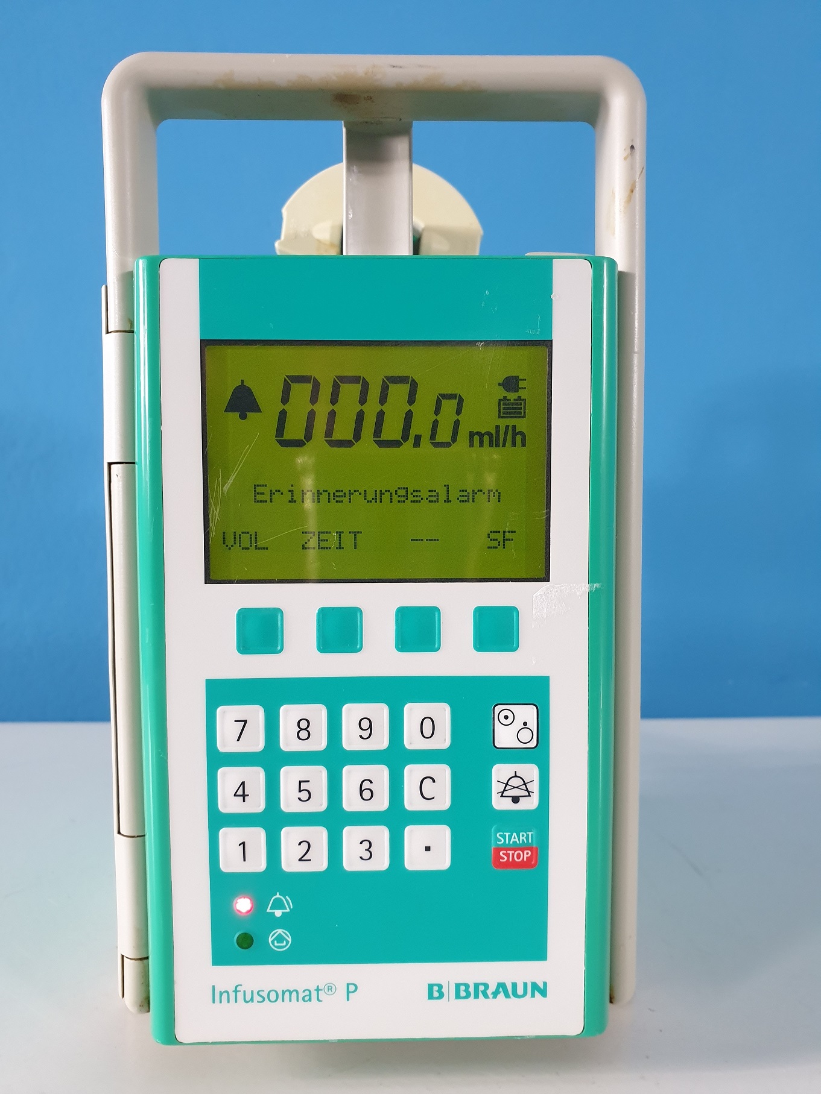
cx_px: 410
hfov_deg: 53.1
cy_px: 547
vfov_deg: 67.3
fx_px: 822
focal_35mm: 26
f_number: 2.4
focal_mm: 4.3
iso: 320
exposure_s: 1/33
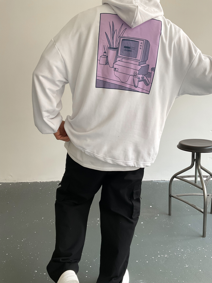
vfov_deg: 61.7
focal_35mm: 29
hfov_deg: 48.2
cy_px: 142
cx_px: 106
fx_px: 237
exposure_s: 1/120
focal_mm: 3
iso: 50
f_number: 1.8
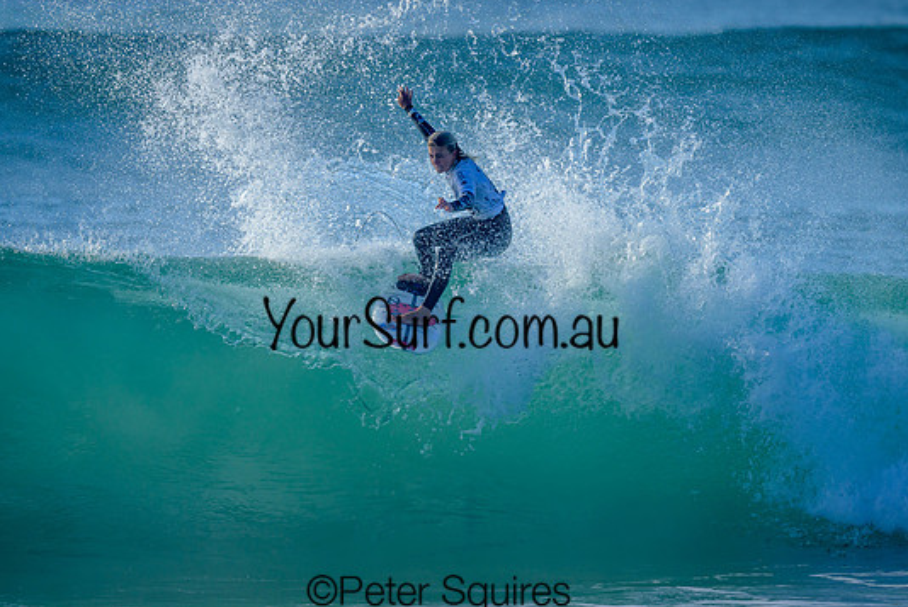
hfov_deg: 2.2
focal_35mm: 923
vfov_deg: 1.5
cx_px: 453
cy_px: 299
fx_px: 23298
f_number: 6.3
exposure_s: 1/2000
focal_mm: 800
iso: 360
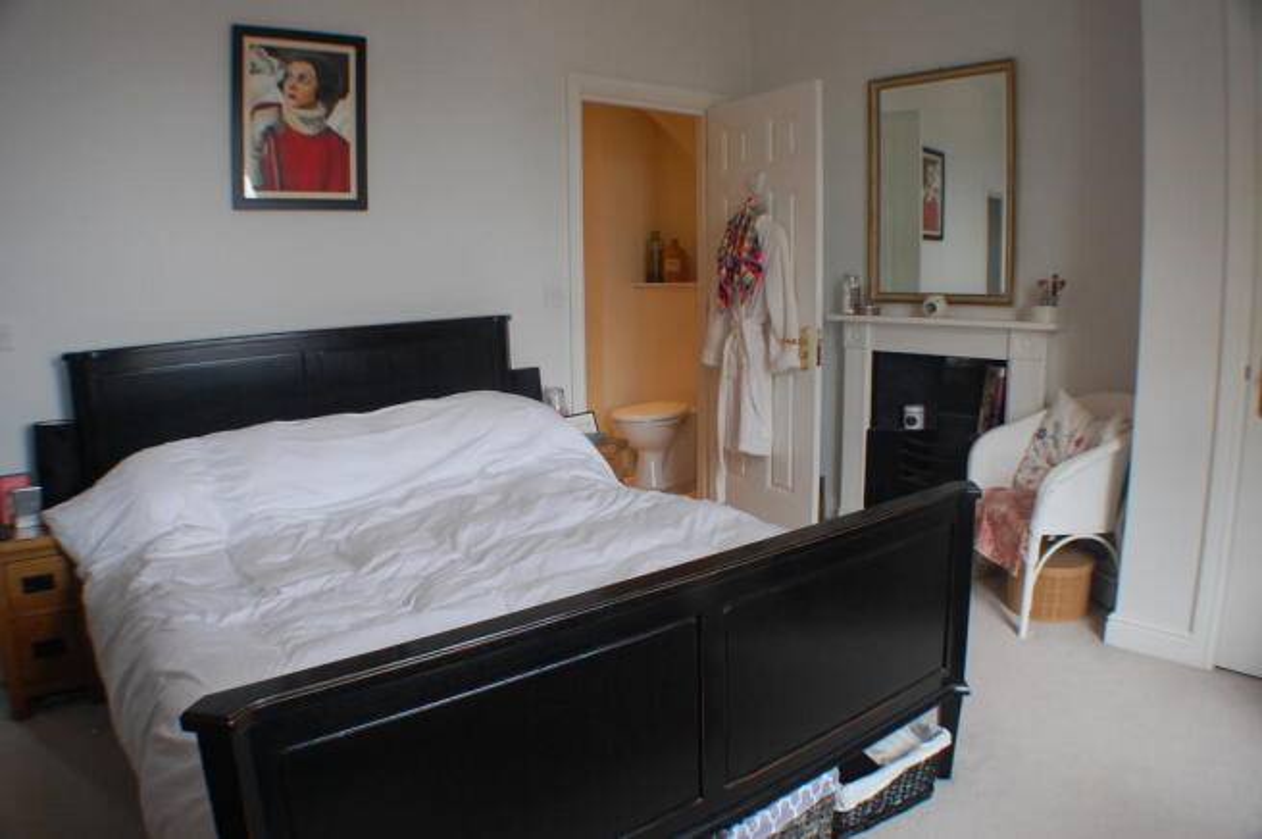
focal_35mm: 33
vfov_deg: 39.9
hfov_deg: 57.3
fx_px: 1156
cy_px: 420
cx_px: 631
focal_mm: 22
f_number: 4
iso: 400
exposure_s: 1/60
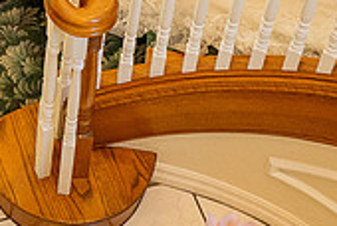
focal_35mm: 128
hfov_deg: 15.2
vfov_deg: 10.1
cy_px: -196
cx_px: -105
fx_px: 1200
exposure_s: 1/200
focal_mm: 24
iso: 1250
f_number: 4
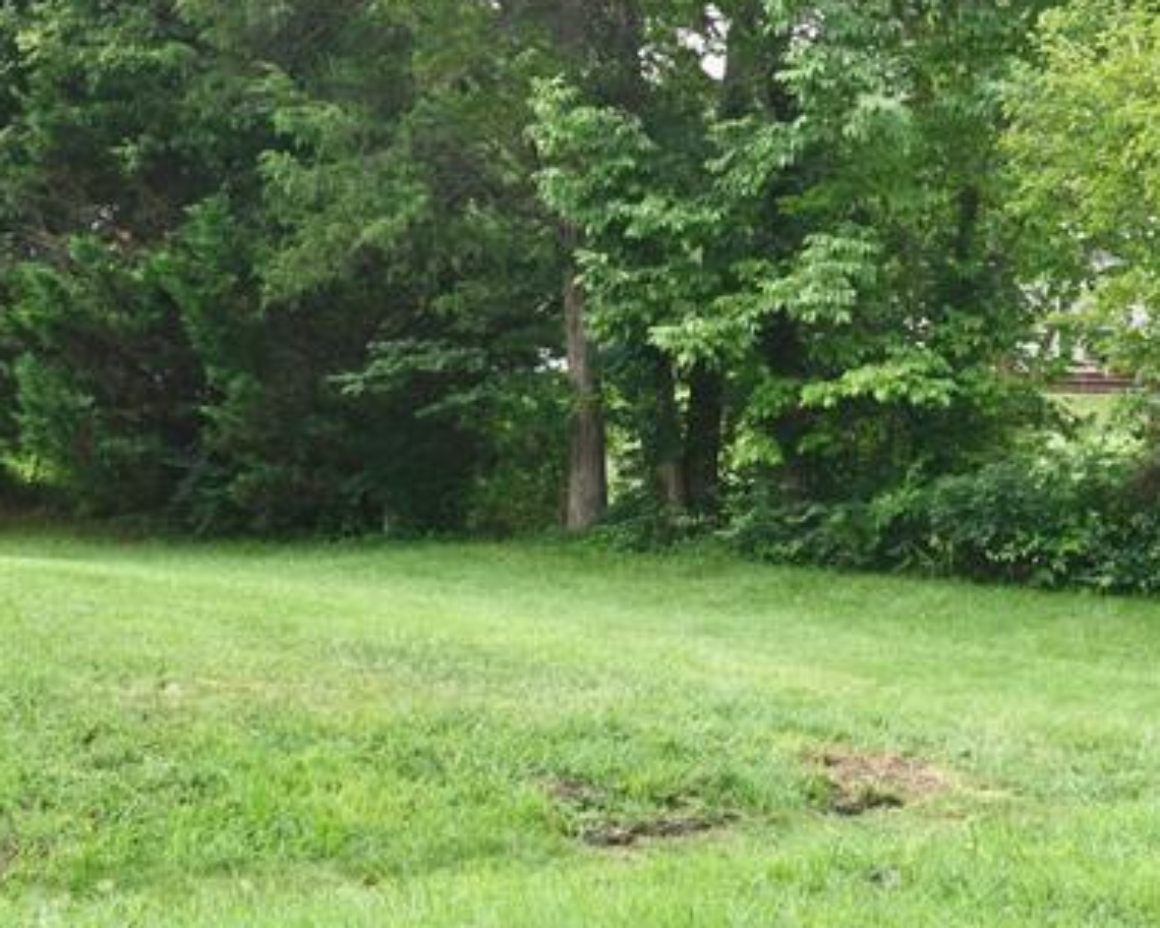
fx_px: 2953
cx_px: 949
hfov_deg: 21.9
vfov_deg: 17.8
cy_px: 238
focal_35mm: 86
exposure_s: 1/100
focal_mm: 34
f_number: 10
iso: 400
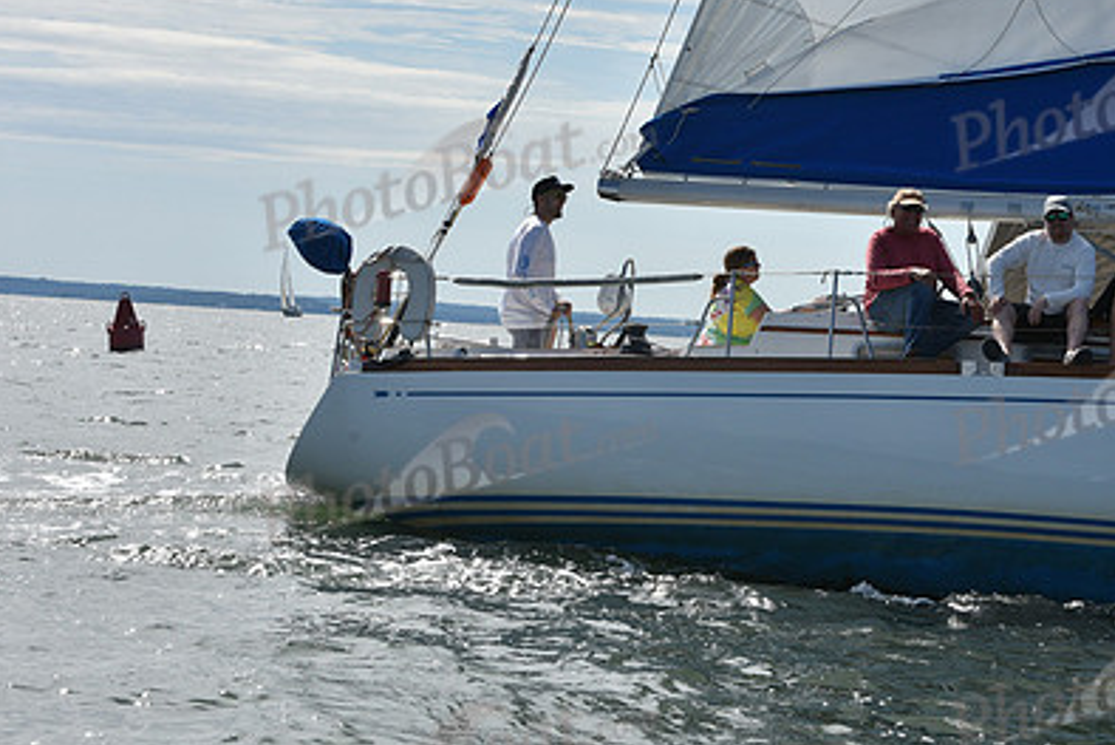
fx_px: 3191
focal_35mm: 103
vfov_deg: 13.3
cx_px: 807
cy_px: 285
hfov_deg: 19.7
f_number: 11
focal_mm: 70
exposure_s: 1/1000
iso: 320
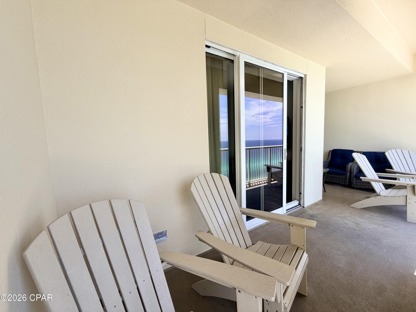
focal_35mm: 14
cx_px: 208
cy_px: 156
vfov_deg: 85.7
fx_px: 168
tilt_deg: -4.4
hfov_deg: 102.1
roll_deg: +2.1
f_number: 2.2
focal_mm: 2.22
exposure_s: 1/250
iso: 40
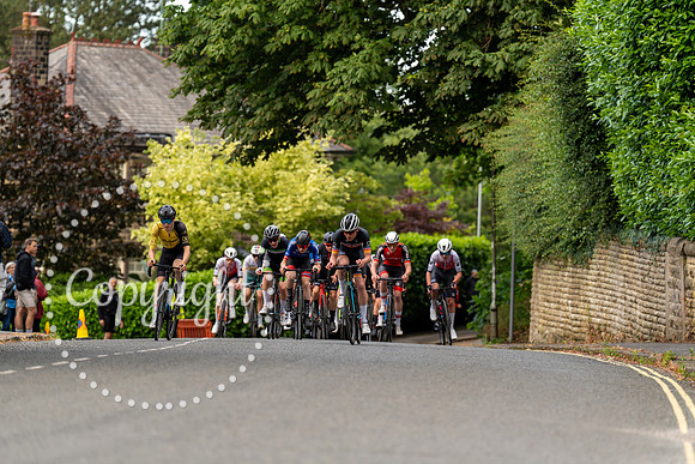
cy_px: 232
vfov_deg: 7.4
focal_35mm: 185
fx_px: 3572
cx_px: 348
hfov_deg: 11.1
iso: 400
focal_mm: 185
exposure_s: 1/800
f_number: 3.5
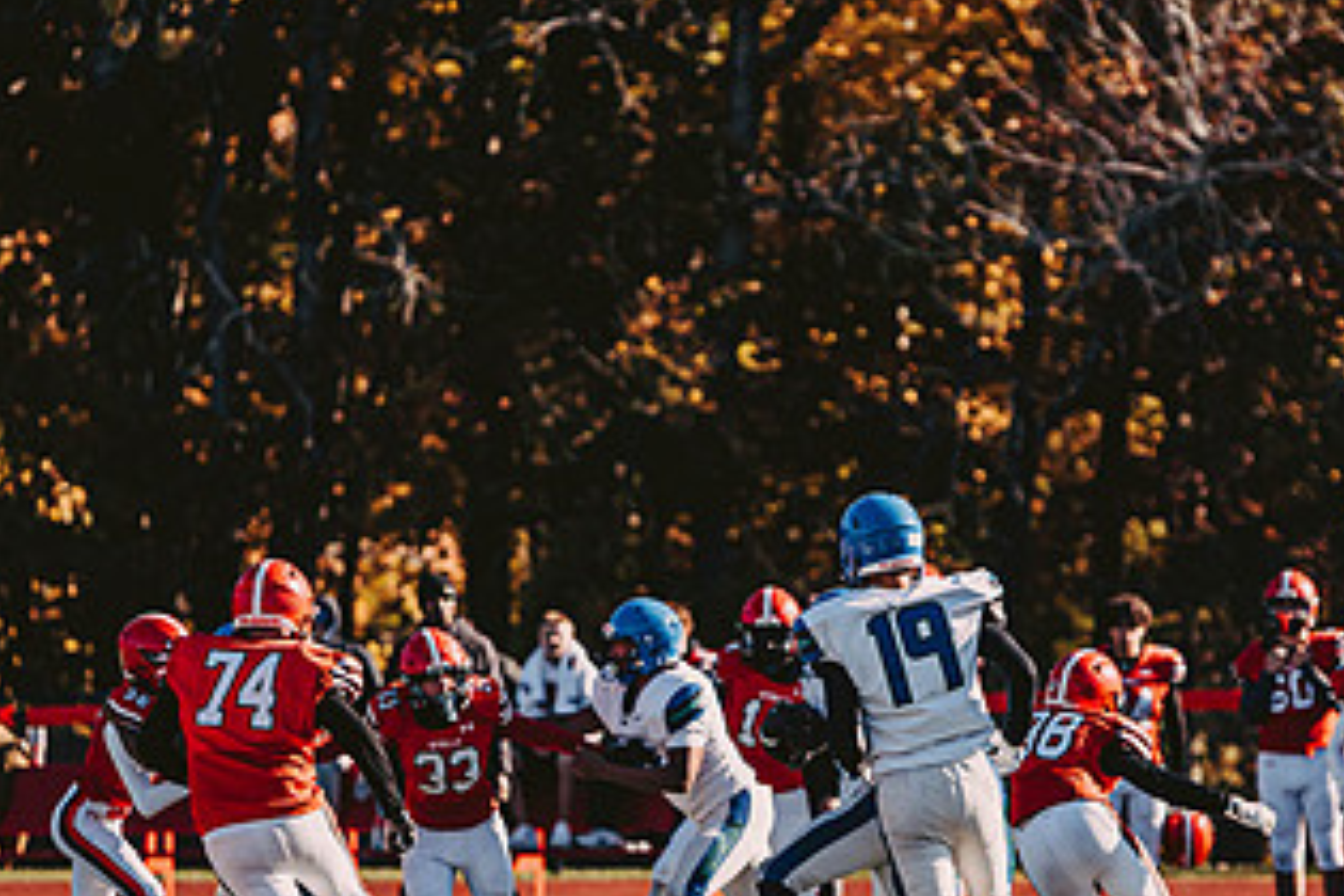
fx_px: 14186
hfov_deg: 5.4
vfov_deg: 3.6
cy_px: 676
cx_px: 858
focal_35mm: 380
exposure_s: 1/2000
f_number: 3.2
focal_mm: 200
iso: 250
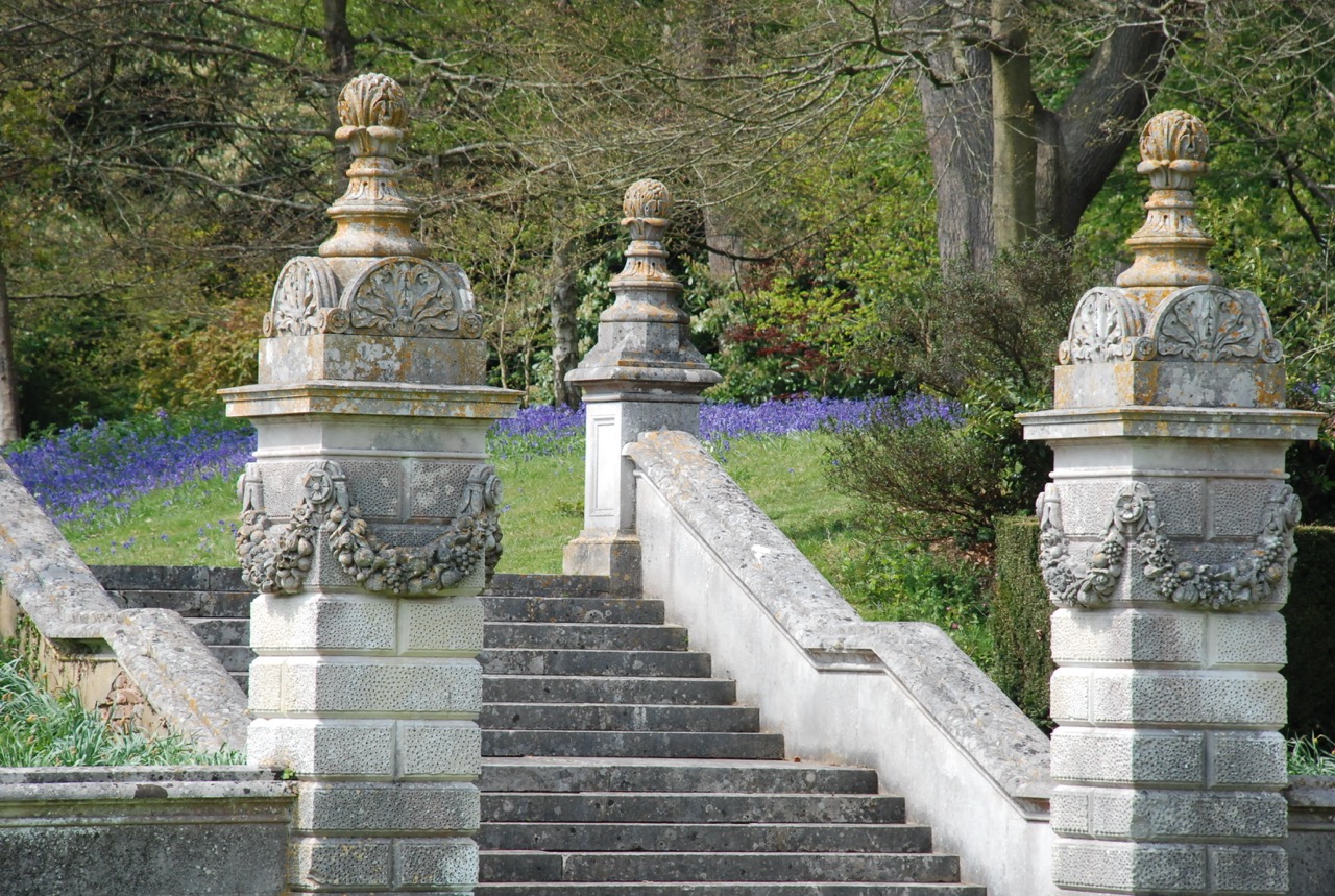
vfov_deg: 6.8
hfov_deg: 10.1
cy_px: 448
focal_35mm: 202
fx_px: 7524
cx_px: 668
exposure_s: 1/1000
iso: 800
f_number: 8
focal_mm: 135
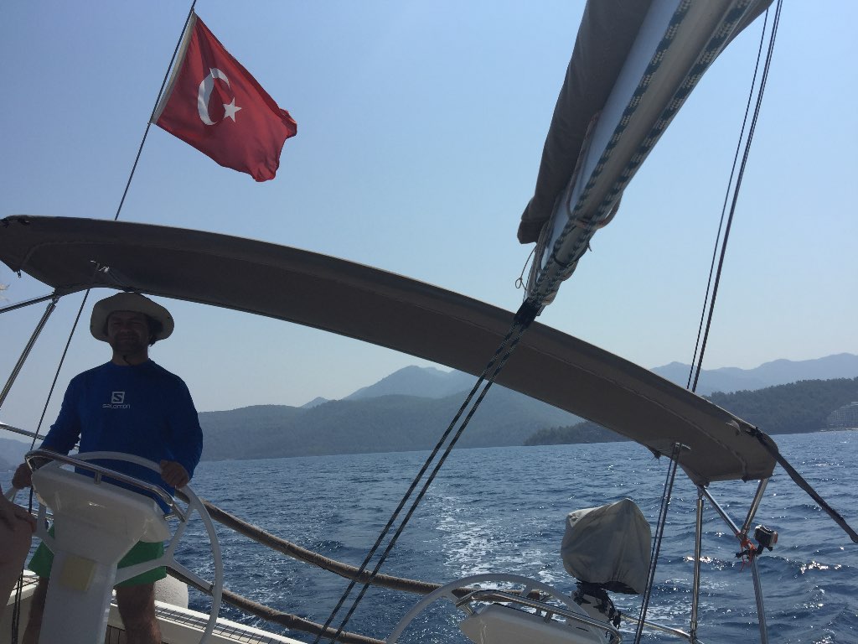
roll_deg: +2.6
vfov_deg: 48.2
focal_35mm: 29
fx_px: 719
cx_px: 429
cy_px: 322
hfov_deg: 61.7
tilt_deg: +11.8
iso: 32
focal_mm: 4.15
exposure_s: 1/4405
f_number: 2.2
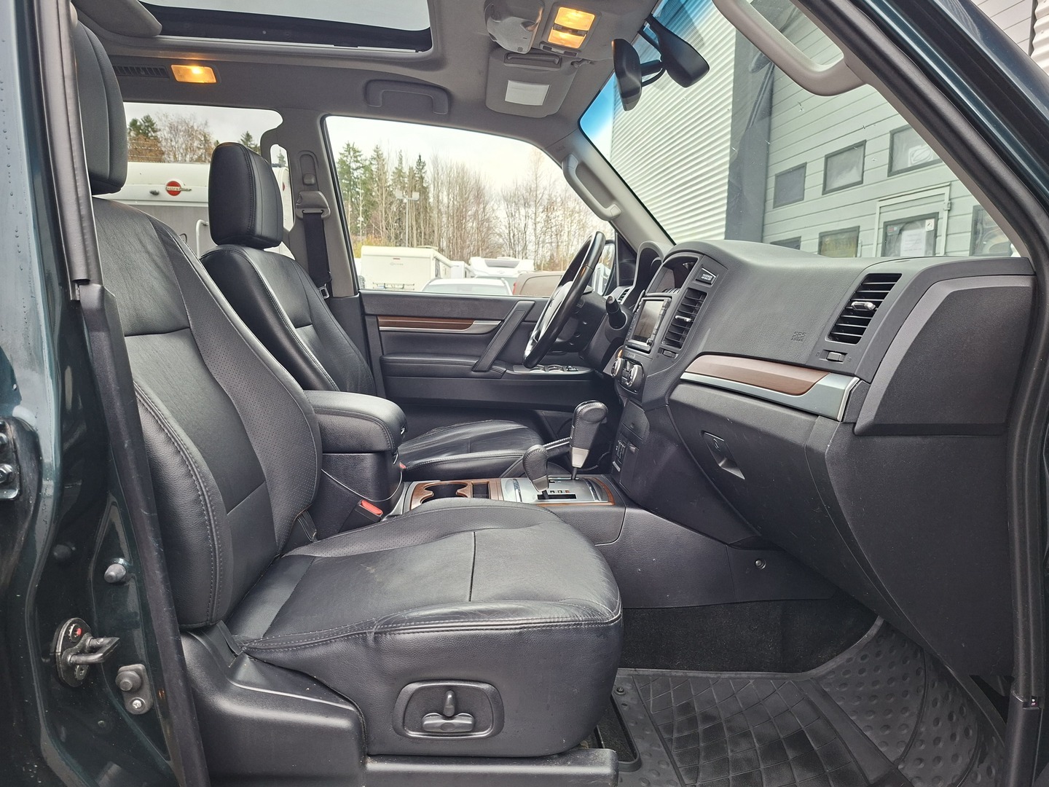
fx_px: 697
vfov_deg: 58.9
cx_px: 524
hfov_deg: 73.9
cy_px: 394
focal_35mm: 23
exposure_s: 1/100
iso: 80
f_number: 1.8
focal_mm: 5.54
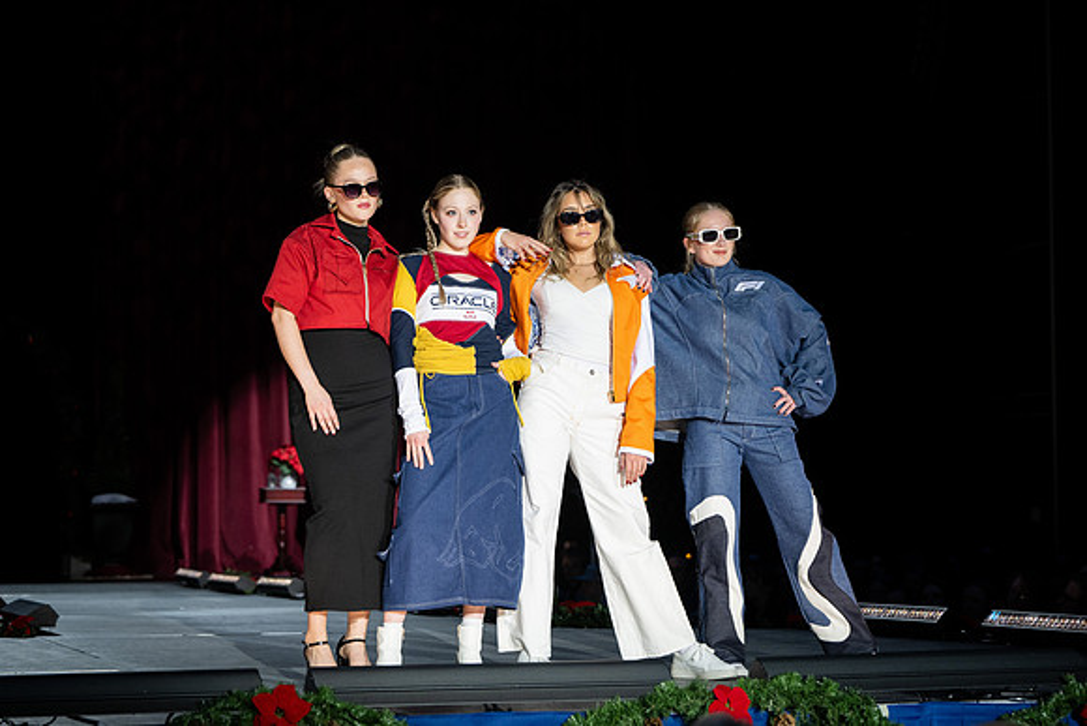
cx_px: 508
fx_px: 2650
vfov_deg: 15.6
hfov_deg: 23.2
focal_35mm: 88
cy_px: 348
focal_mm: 77
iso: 800
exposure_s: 1/400
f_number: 3.5
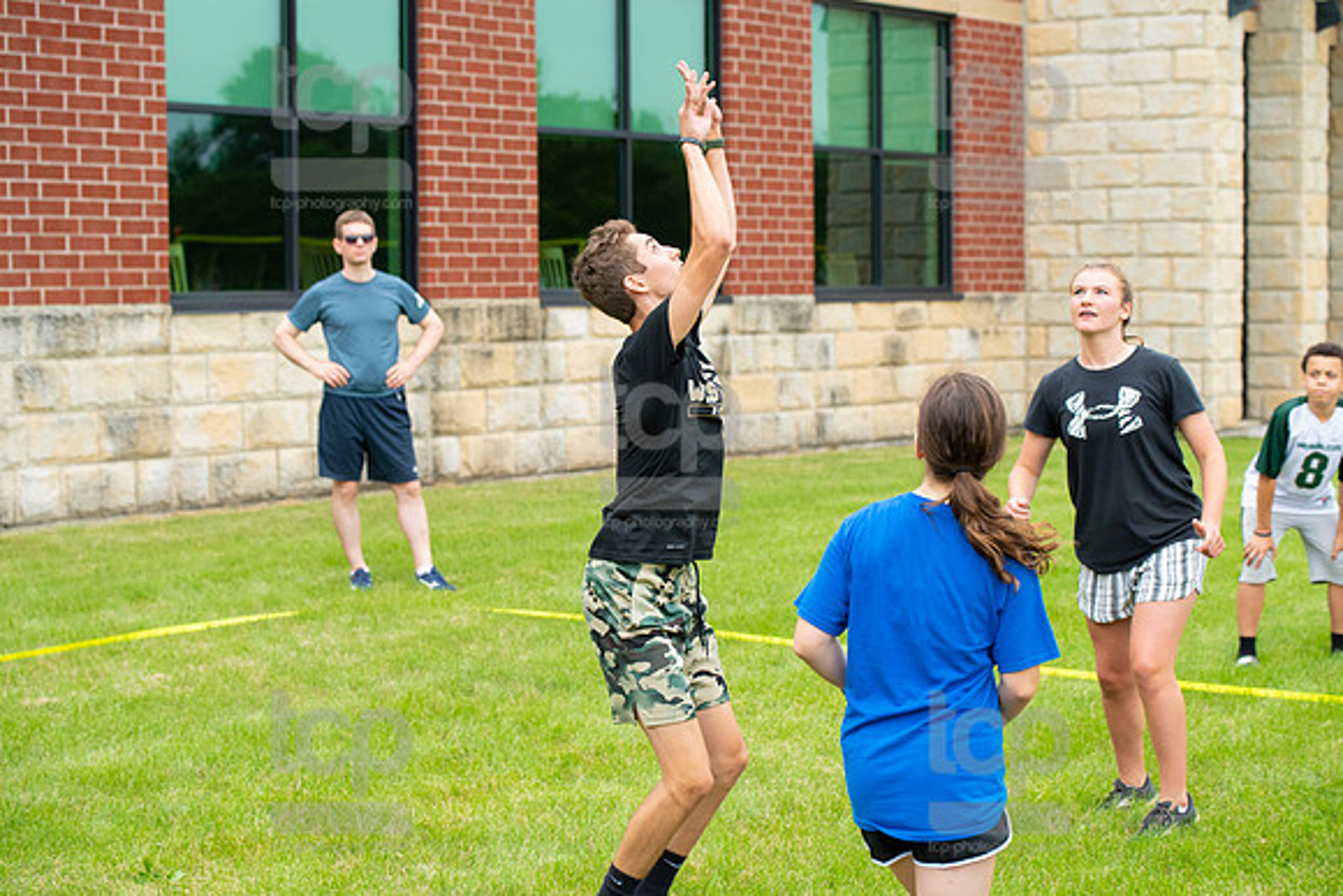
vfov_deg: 17.5
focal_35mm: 78
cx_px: 672
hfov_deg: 26.0
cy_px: 448
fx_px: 2910
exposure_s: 1/1000
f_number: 4.5
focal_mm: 78
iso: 640
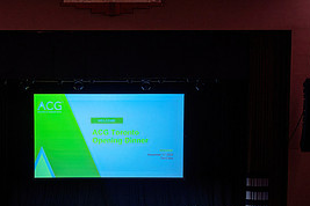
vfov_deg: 24.4
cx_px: 113
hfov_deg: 36.0
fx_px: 474
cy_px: 151
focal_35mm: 55
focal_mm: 24
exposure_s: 1/60
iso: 1600
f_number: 4
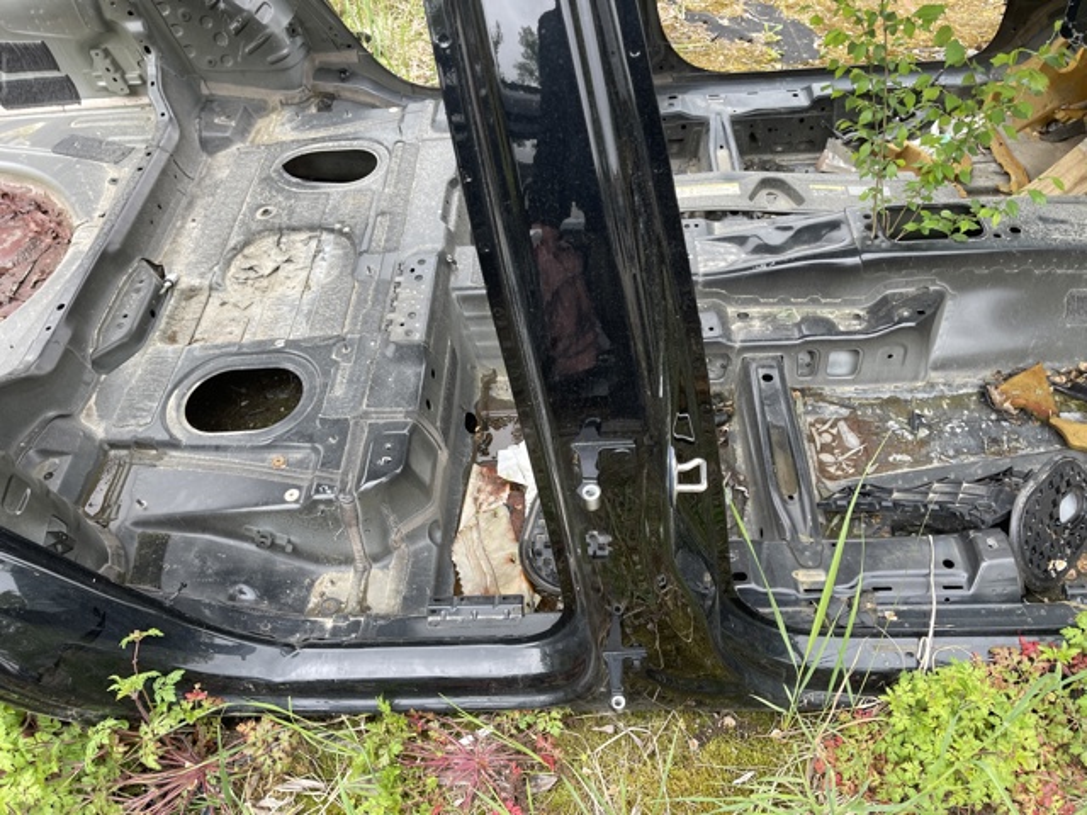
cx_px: 544
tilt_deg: -49.9
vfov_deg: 54.9
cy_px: 408
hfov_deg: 69.4
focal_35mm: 25
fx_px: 785
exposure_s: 1/181
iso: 32
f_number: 1.6
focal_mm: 5.1
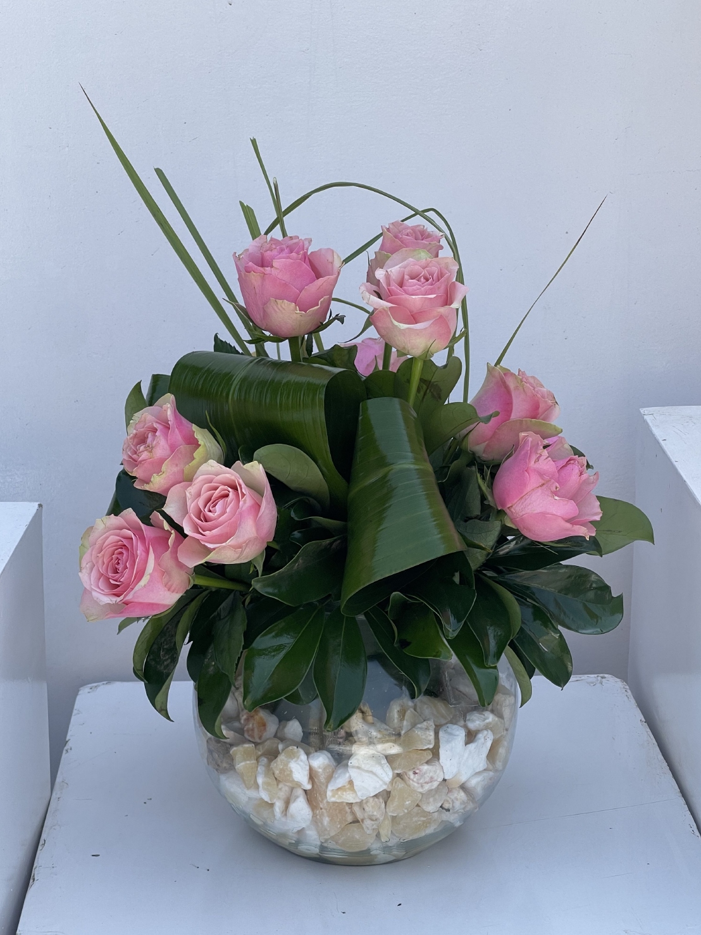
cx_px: 351
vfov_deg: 29.8
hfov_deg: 22.6
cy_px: 465
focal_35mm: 65
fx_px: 1755
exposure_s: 1/389
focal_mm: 7.5
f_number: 2.2
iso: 20
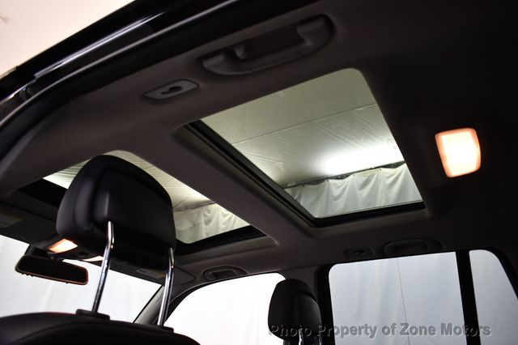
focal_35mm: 27
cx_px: 259
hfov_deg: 67.4
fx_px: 388
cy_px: 172
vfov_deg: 47.9
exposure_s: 1/125
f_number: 3.5
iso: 2500
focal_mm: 18
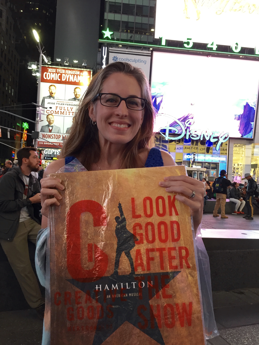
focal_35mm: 29
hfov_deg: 48.2
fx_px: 289
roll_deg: -3.2
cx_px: 130
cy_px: 172
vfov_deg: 61.7
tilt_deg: +1.1
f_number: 2.2
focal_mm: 4.15
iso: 50
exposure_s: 1/30
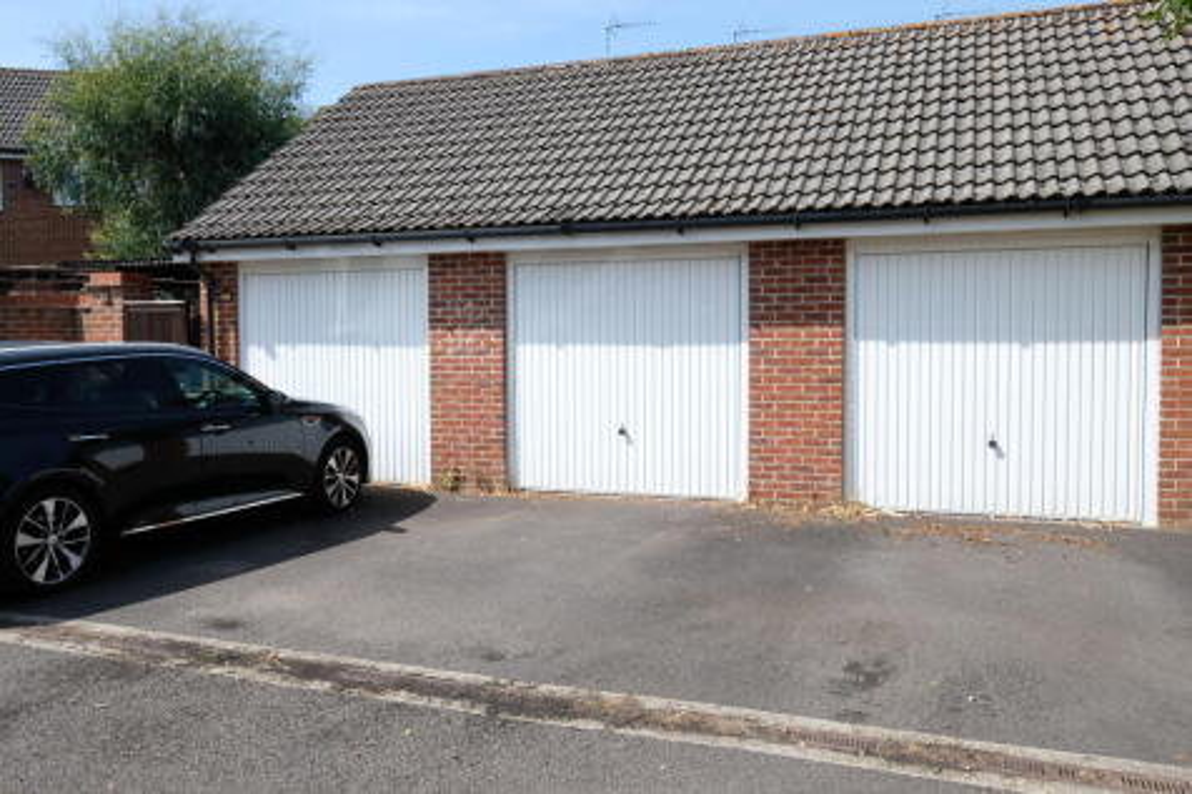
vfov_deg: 44.9
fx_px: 960
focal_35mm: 29
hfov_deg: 63.7
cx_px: 596
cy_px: 397
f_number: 5.6
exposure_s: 1/500
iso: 200
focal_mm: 19.1
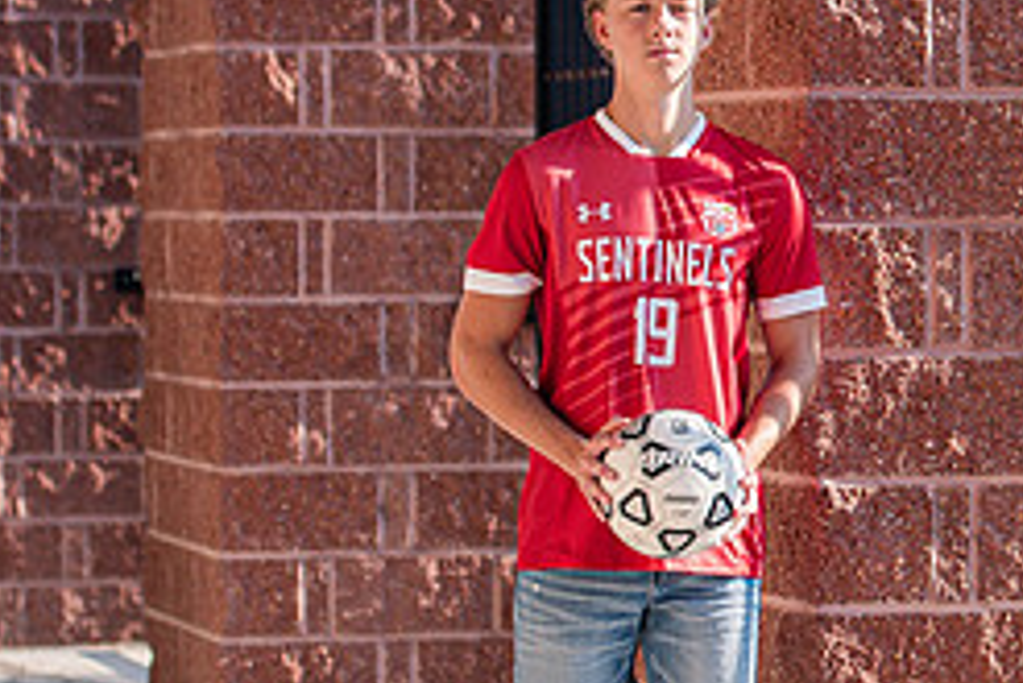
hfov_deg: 9.3
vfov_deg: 6.3
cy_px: 350
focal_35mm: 218
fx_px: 6198
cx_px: 1244
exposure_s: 1/1250
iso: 200
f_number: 2.8
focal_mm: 70
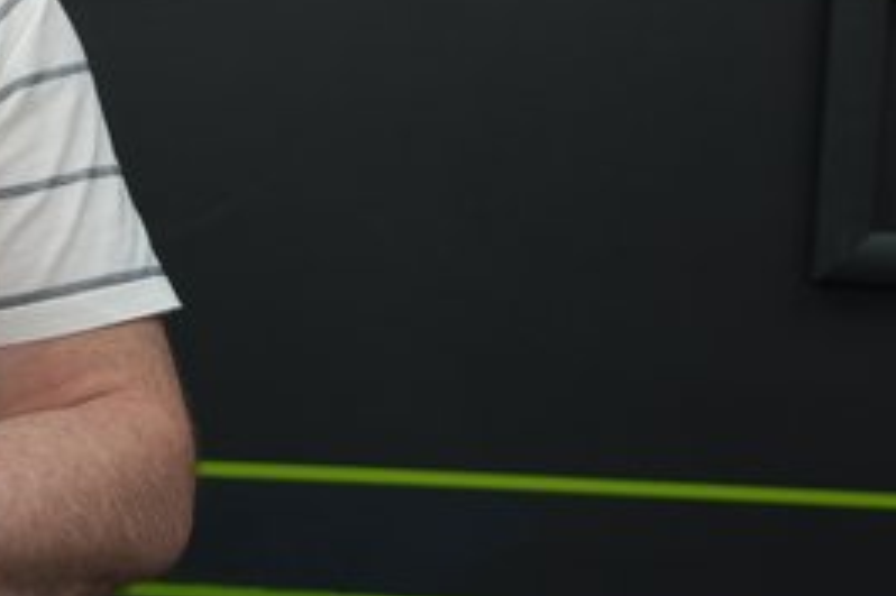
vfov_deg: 14.6
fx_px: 2288
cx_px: -182
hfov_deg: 20.7
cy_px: 3
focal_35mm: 92
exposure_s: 1/100
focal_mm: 34
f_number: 4
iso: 800
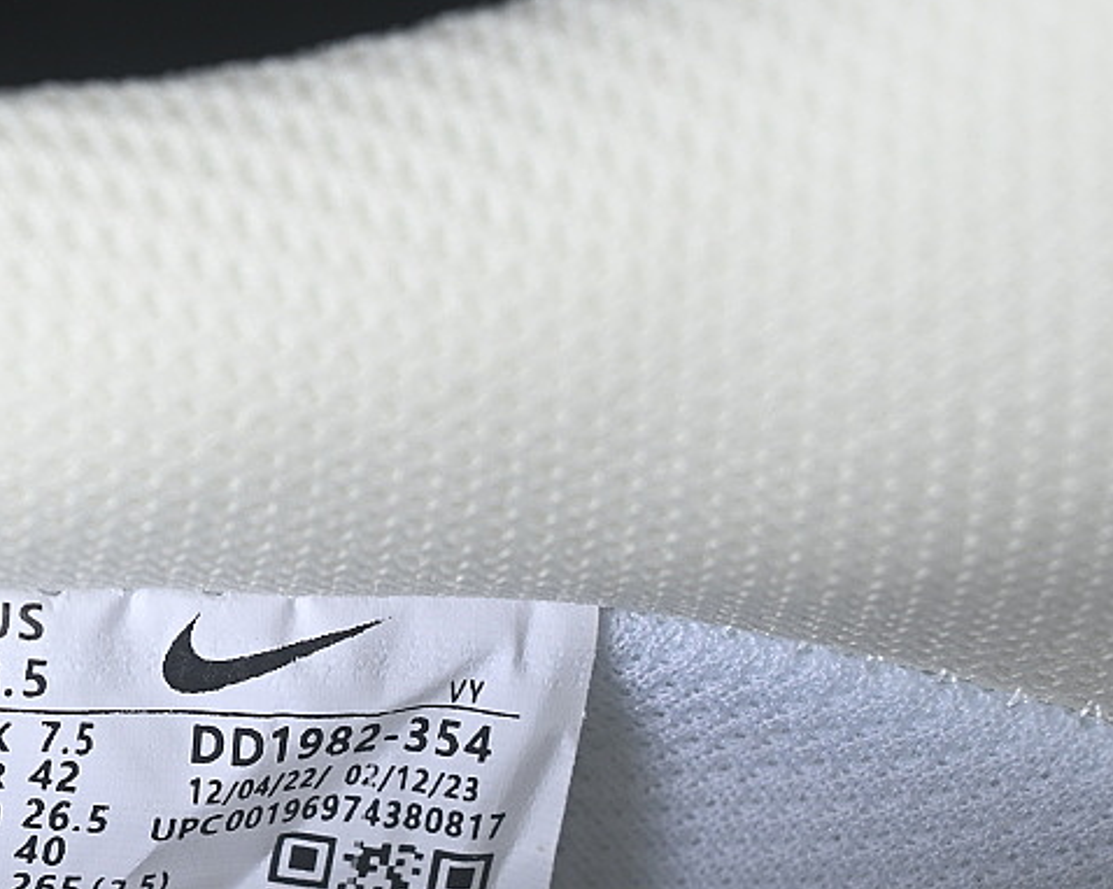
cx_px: 228
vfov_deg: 9.7
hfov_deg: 12.1
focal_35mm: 159
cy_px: 822
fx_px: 5235
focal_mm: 50
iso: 160
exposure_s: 1/80
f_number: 7.1
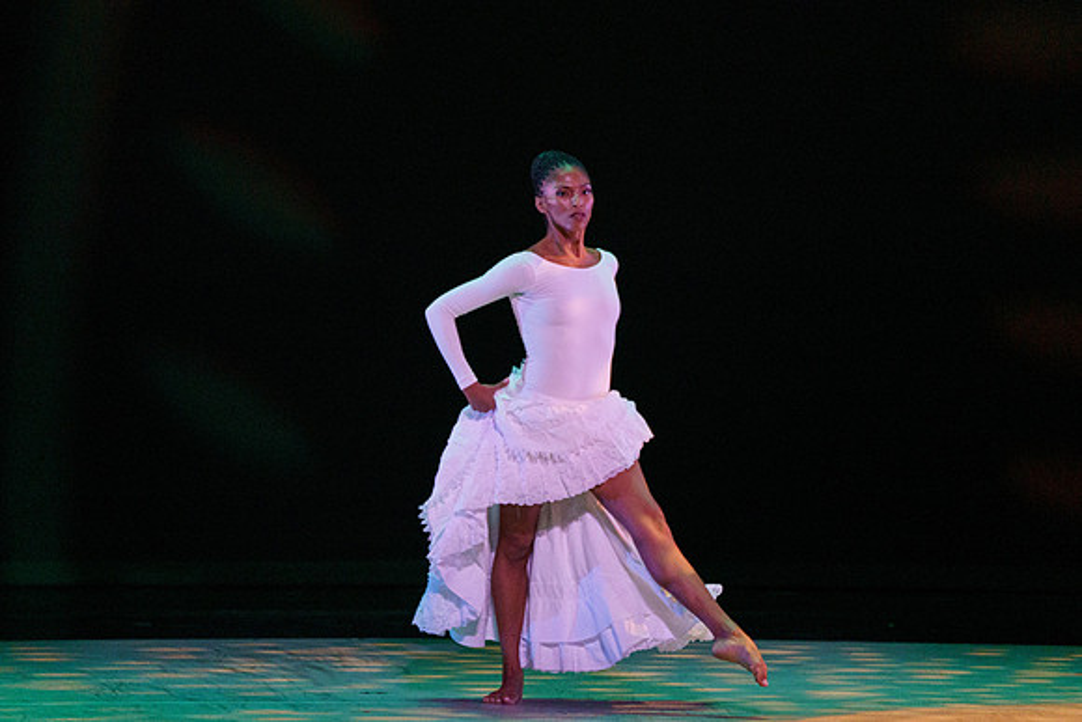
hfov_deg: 4.7
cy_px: 334
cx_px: 484
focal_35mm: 441
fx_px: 13245
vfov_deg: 3.1
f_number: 6.3
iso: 5000
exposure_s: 1/400
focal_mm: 376
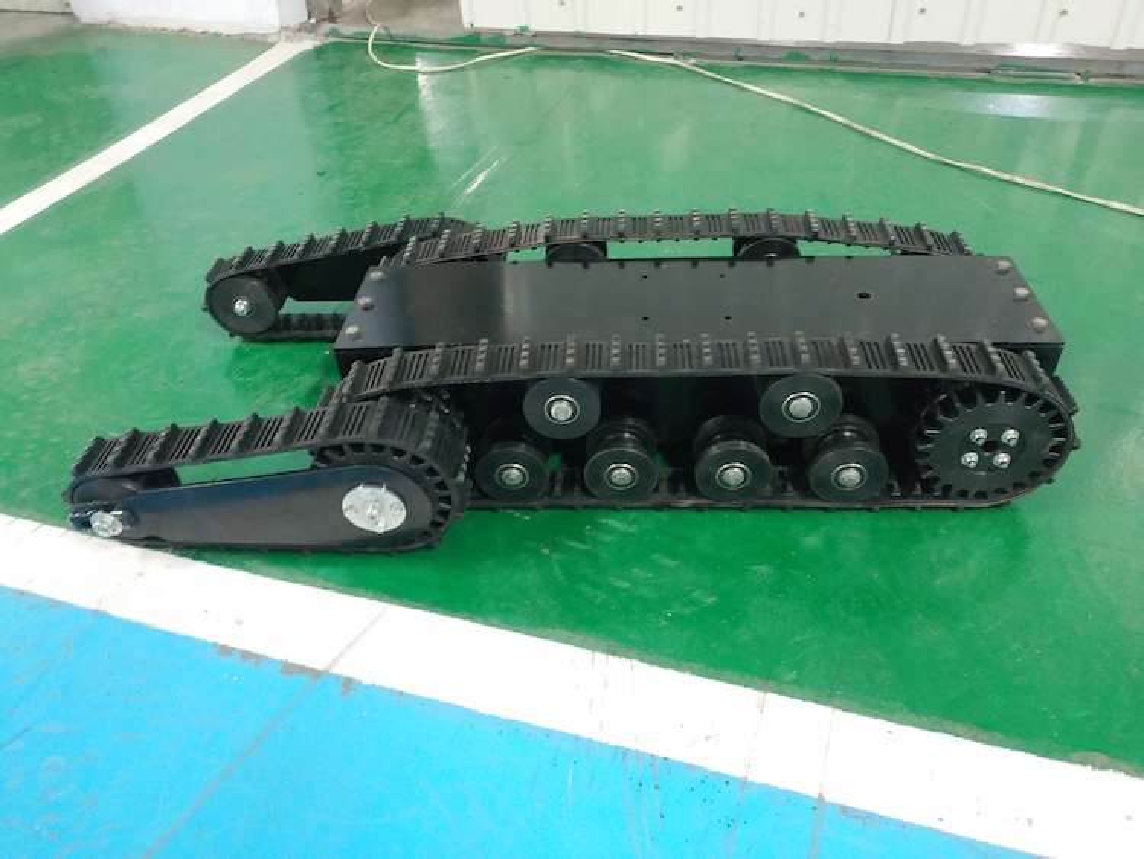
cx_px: 572
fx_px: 1058
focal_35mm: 32
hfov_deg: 56.8
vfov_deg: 44.2
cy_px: 430
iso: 1514
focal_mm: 4.5
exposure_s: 1/12
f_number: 2
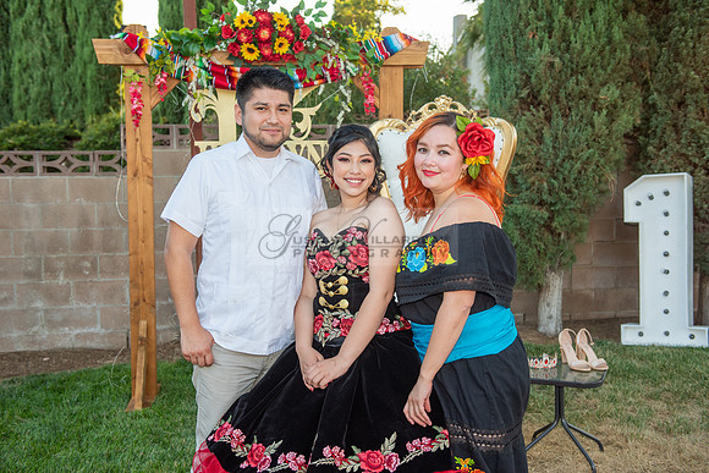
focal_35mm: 42
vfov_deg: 31.9
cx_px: 354
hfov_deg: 46.4
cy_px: 236
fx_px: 827
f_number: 4.5
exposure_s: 1/200
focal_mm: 42
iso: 400
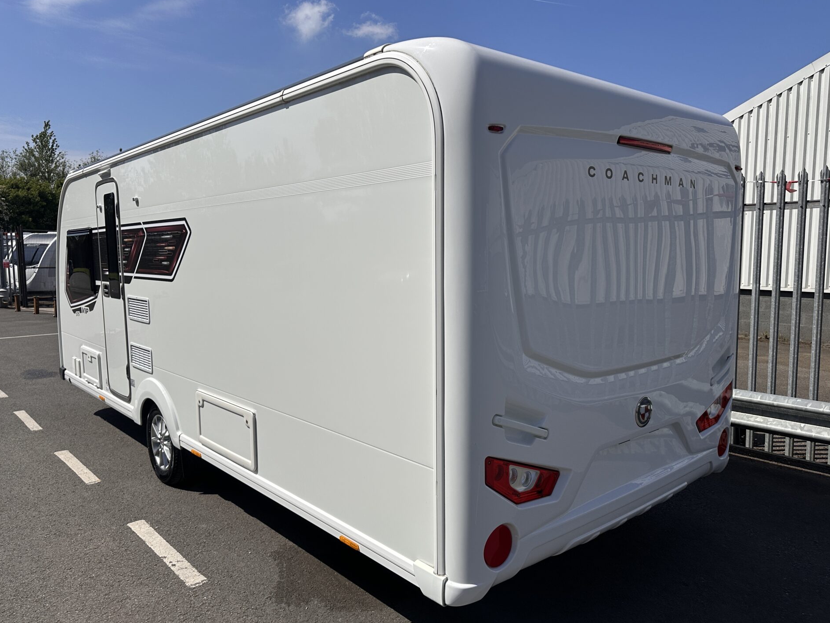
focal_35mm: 26
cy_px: 324
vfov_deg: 53.1
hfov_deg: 67.3
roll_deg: +0.6
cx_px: 411
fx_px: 623
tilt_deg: -3.8
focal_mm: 6.86
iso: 80
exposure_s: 1/10753
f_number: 1.78
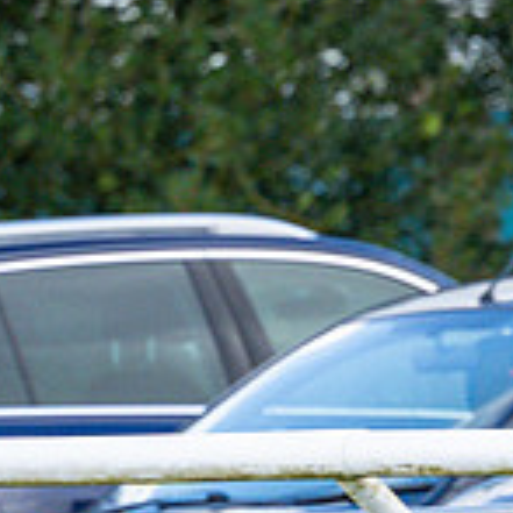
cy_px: 630
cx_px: -159
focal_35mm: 1226
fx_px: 20556
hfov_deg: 1.4
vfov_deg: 1.4
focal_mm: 165
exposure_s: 1/800
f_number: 4
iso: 500
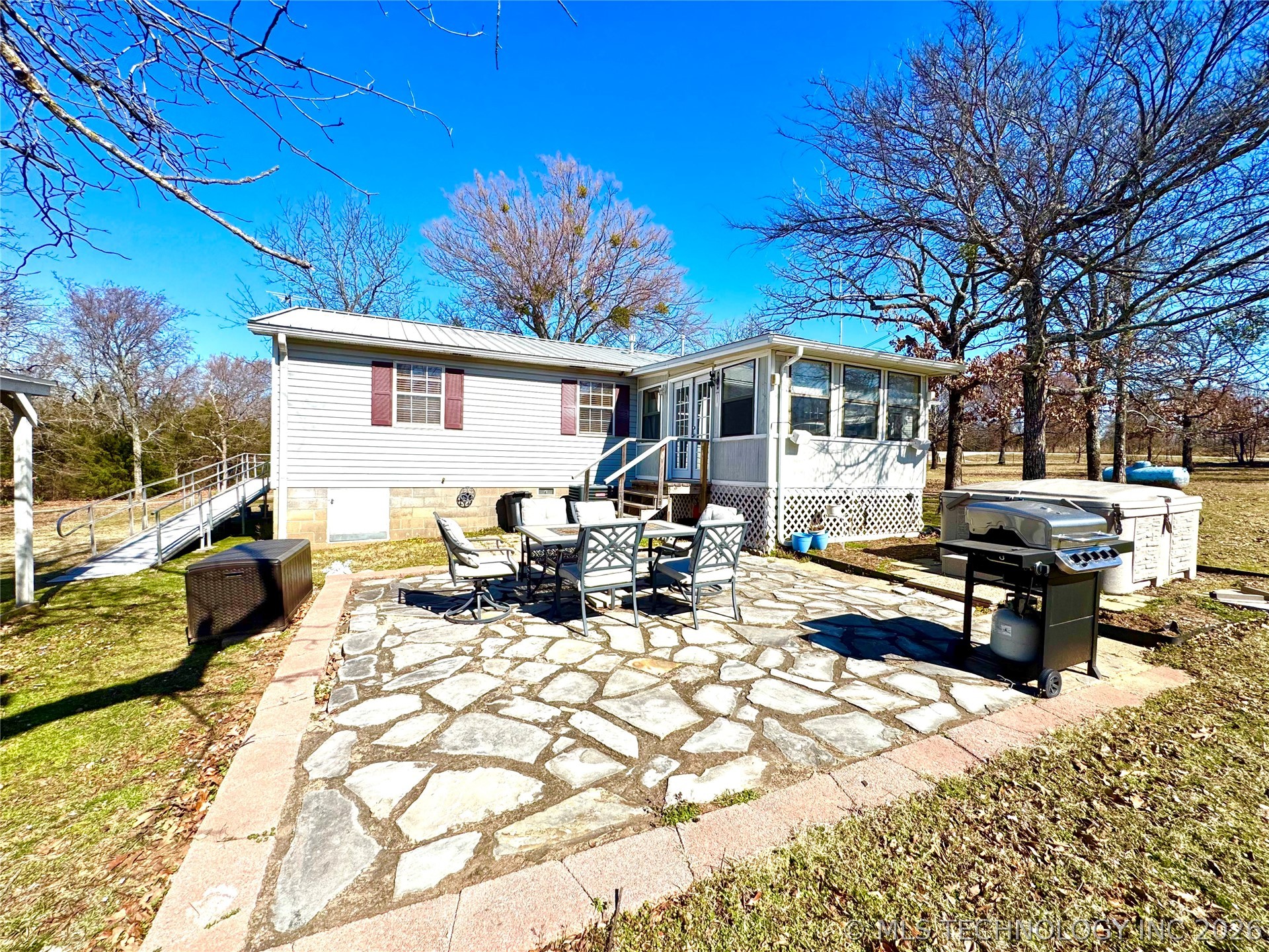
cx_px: 634
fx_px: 513
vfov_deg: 85.7
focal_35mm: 14
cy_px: 476
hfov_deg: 102.1
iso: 50
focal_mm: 2.22
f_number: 2.2
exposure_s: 1/3546
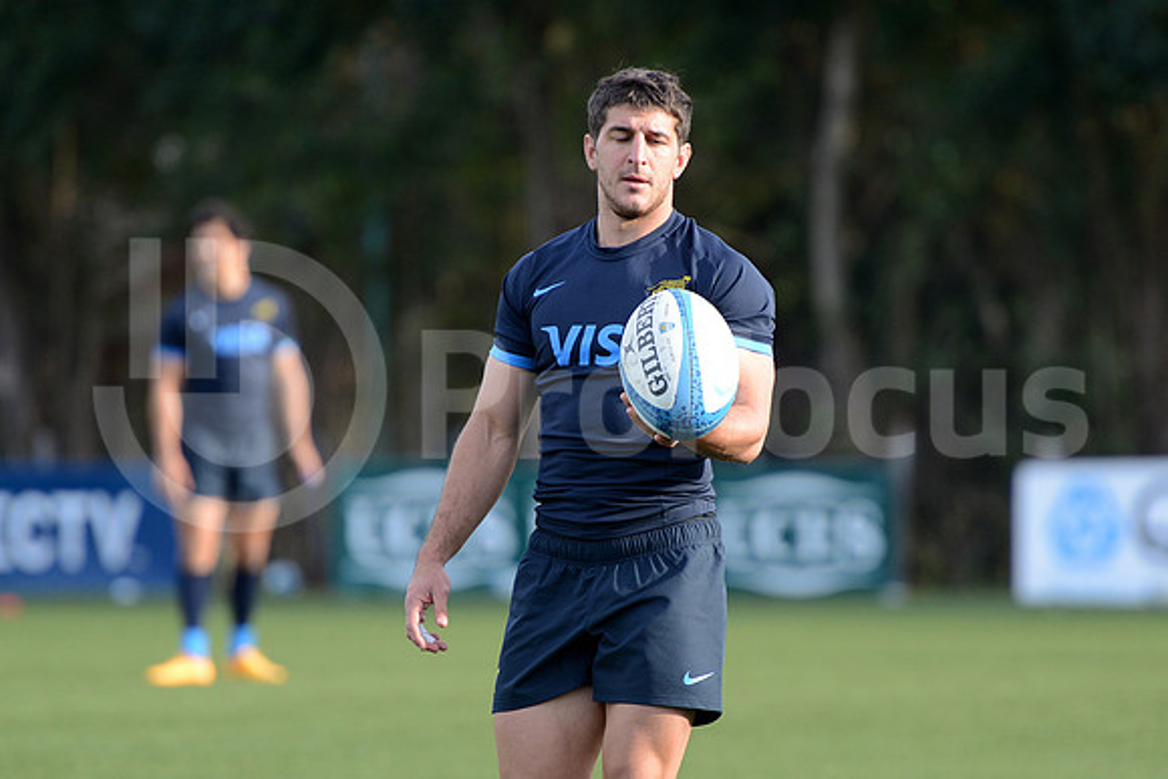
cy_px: 390
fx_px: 8762
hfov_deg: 7.6
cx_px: 584
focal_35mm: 270
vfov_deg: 5.1
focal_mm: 270
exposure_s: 1/1000
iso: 800
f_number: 4
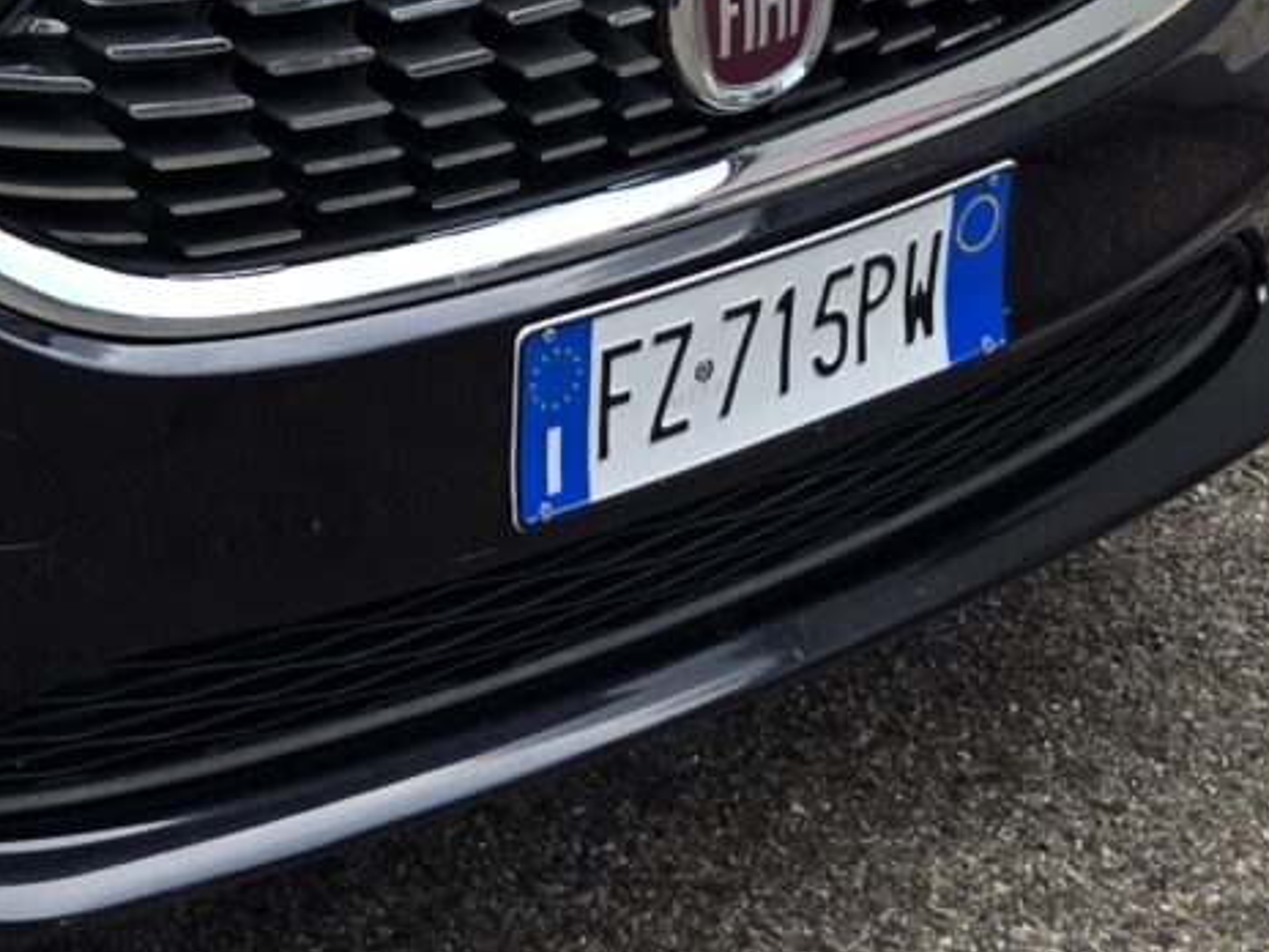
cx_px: -662
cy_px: -1390
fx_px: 4656
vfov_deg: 10.1
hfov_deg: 14.4
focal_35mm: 127
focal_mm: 6.3
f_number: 1.7
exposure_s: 1/1521
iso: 80
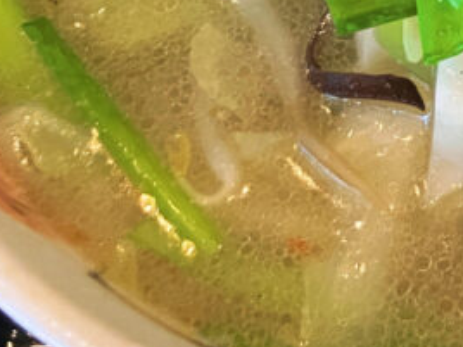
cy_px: -110
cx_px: 872
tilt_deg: -58.0
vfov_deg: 13.3
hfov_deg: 15.4
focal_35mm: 107
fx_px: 1431
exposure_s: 1/50
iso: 160
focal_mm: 3.99
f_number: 1.8
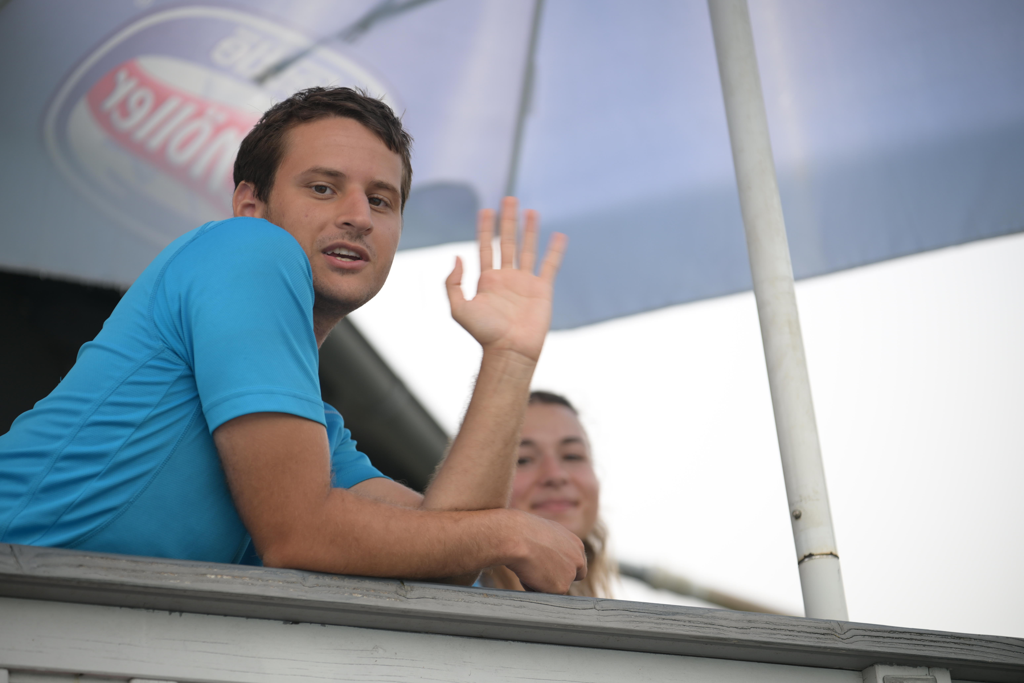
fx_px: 3299
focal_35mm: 116
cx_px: 512
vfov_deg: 11.8
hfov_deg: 17.6
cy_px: 342
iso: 160
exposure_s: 1/100
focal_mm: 116
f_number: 2.8
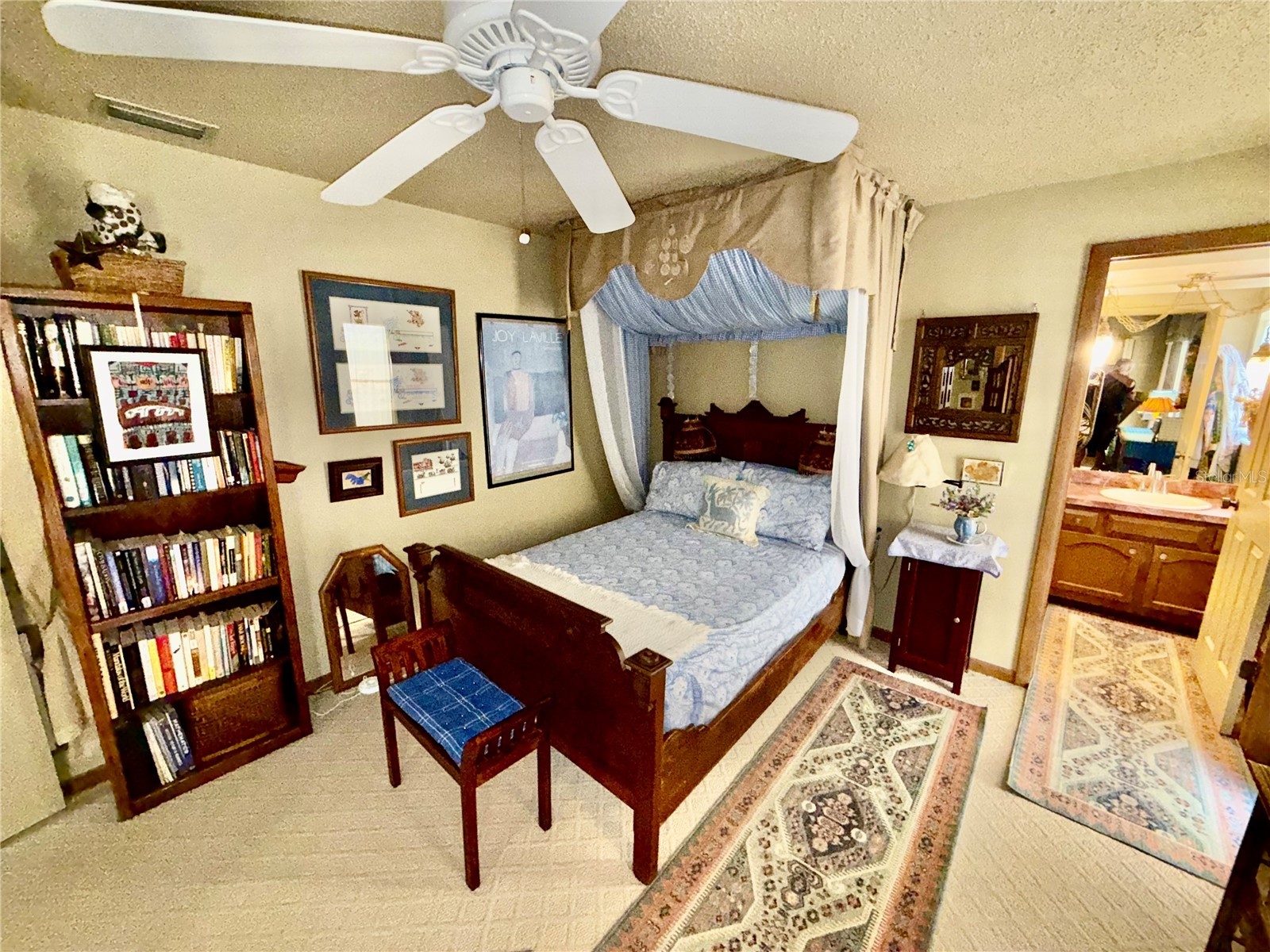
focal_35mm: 14
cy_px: 476
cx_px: 635
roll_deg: -0.1
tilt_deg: -11.2
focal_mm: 2.22
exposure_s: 1/60
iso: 200
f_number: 2.2
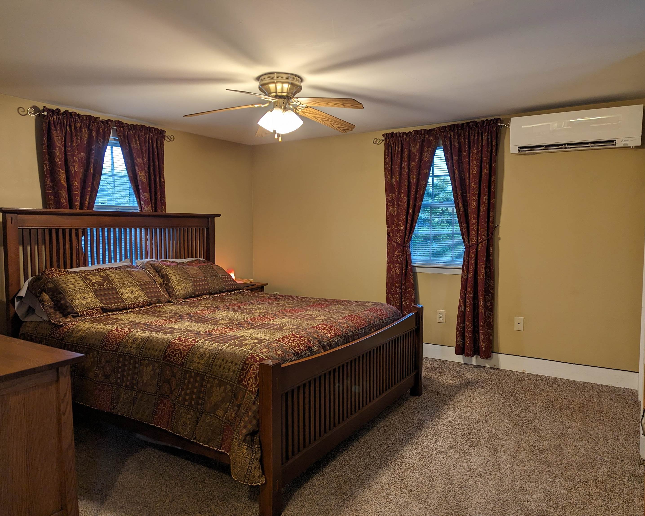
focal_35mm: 25
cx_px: 315
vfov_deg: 56.8
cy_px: 258
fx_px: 477
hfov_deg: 68.1
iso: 65
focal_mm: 6.81
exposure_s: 1/24
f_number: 1.85
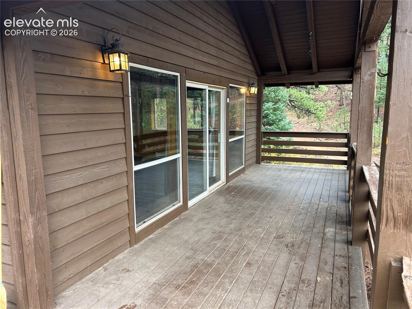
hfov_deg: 67.3
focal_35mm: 26
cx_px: 206
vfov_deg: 53.1
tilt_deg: -9.2
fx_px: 309
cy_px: 154
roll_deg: +0.9
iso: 50
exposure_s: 1/121
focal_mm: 5.7
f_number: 1.5
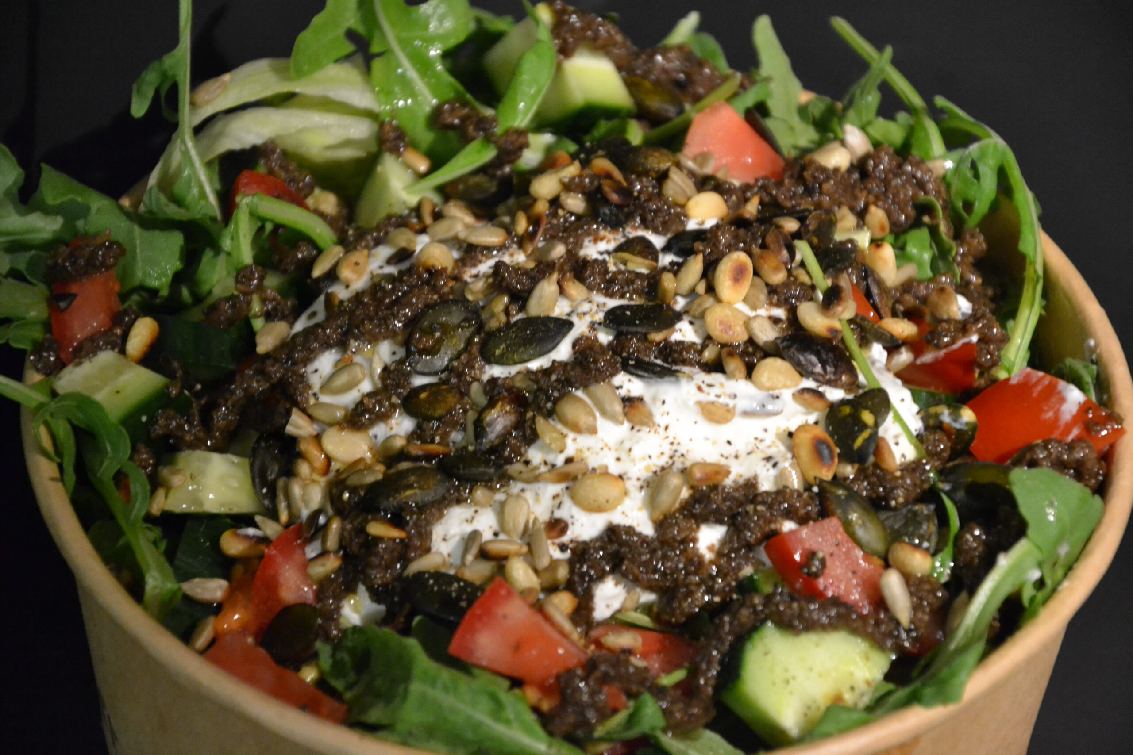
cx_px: 566
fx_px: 4957
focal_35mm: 158
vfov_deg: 8.7
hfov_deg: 13.0
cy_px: 378
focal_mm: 105
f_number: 5.6
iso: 3200
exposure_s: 1/25
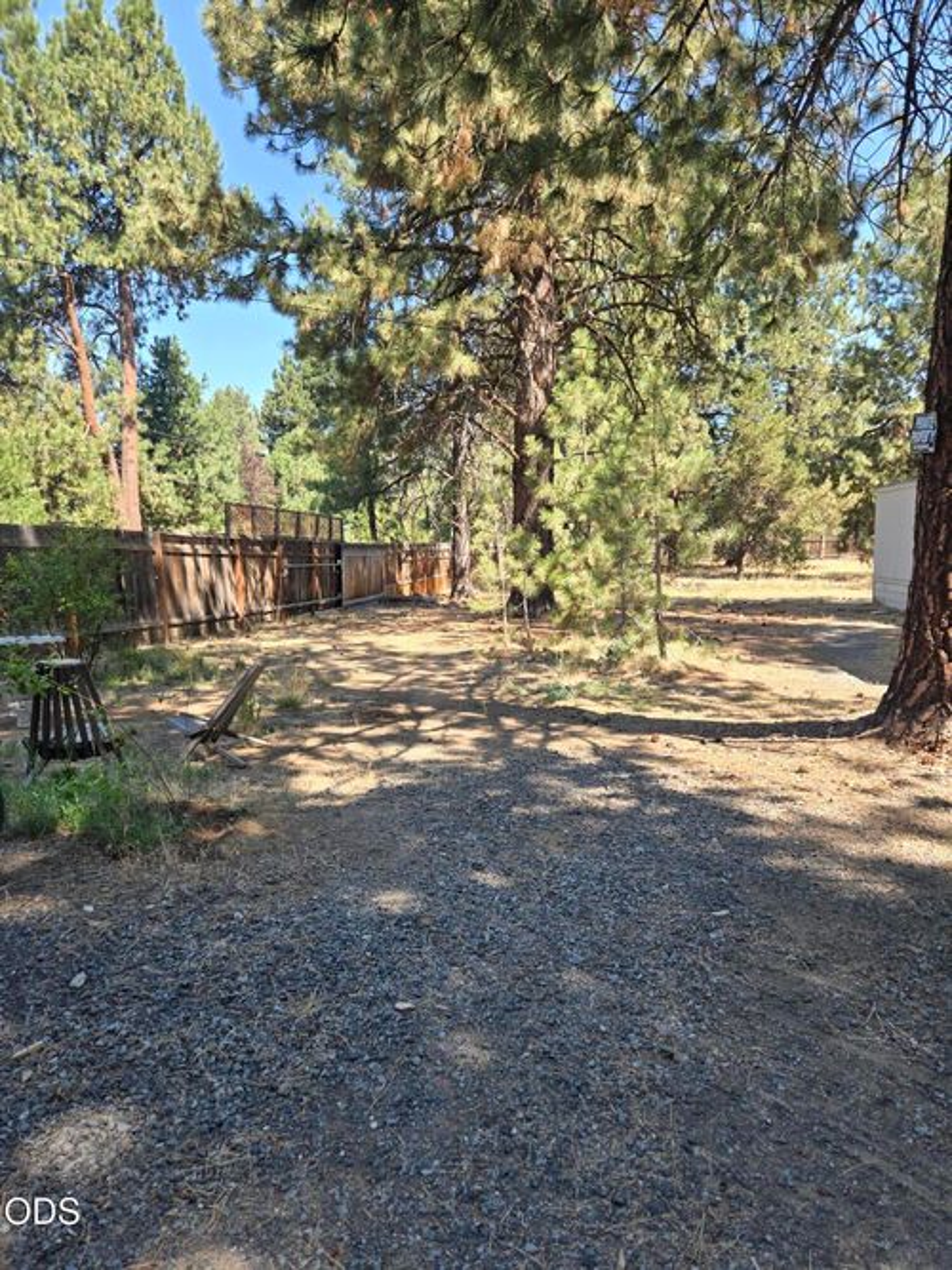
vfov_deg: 73.9
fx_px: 844
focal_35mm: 23
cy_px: 635
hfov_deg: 58.9
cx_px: 476
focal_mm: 5.4
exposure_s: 1/1232
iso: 80
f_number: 1.8
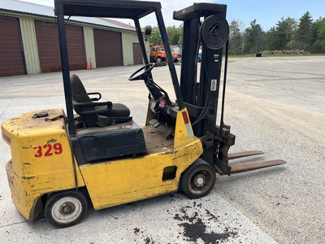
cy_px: 122
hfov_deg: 67.3
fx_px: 244
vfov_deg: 53.1
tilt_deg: -12.3
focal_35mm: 26
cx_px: 162
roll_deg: +1.6
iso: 50
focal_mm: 5.1
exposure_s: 1/2024
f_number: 1.6
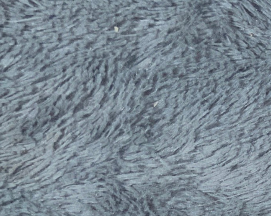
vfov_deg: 9.0
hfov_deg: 10.2
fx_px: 1331
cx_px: 633
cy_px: 342
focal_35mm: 166
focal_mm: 3
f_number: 1.8
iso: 64
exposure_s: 1/104
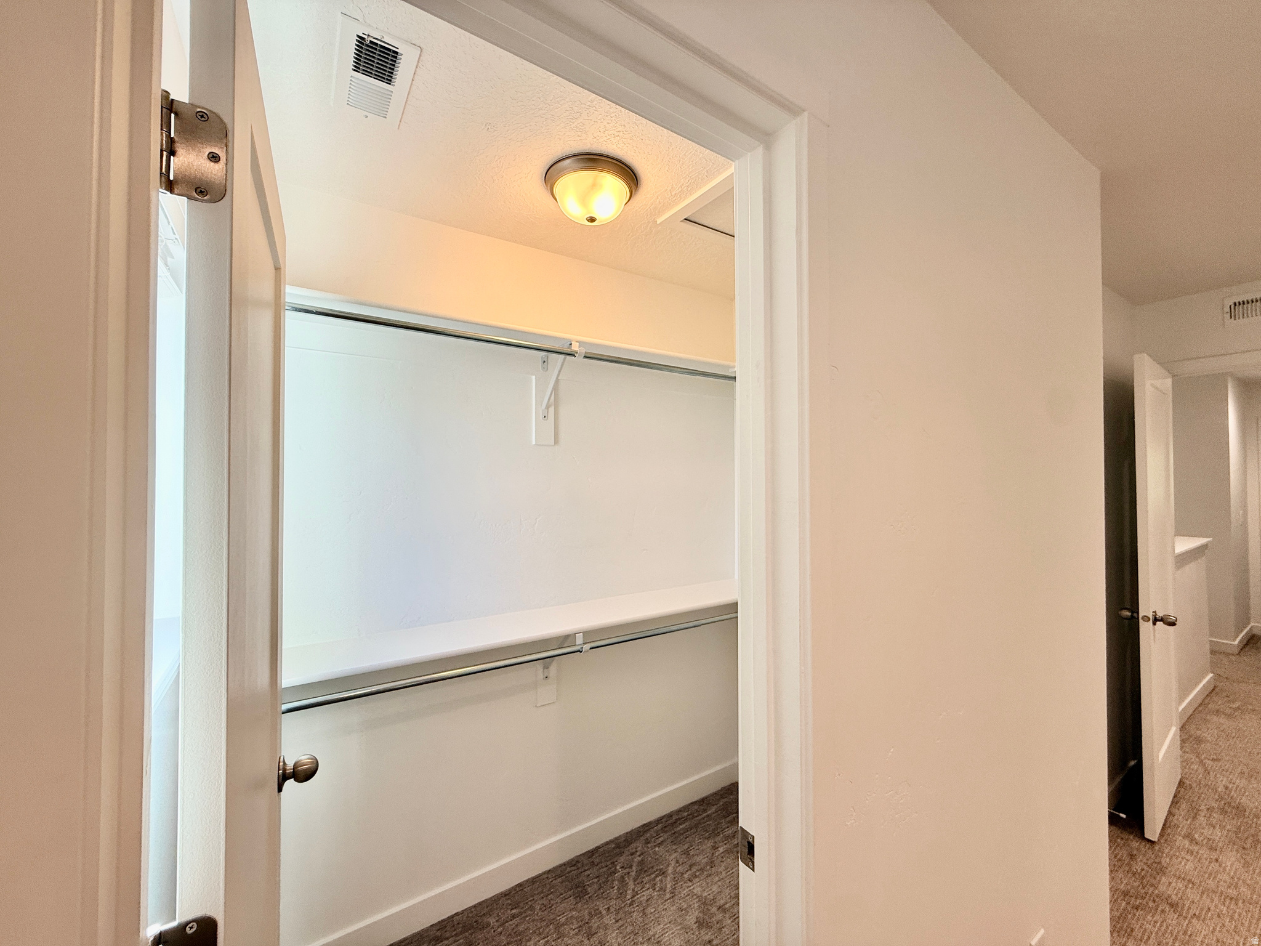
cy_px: 473
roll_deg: +0.6
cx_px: 630
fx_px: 510
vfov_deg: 85.7
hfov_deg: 102.1
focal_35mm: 14
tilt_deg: +1.5
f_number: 2.2
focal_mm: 2.22
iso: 50
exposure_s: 1/120
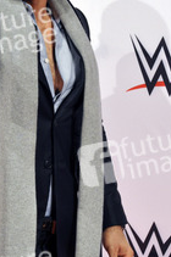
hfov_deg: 11.9
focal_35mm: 114
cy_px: 97
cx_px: 29
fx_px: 815
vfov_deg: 17.9
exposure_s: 1/160
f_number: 6.3
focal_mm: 40
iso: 1000
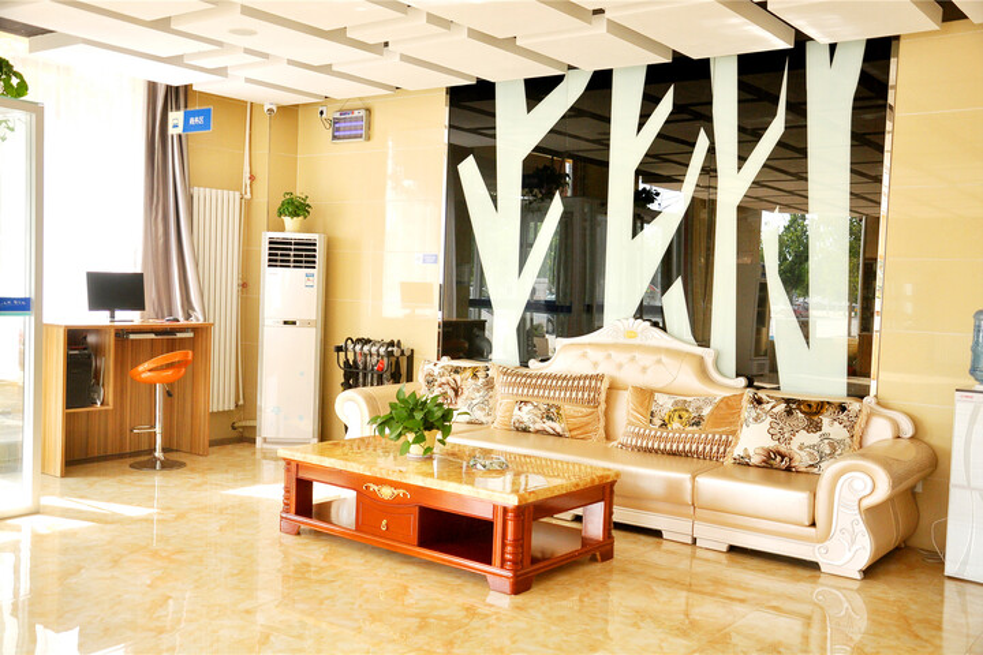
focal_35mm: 36
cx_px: 492
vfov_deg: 36.9
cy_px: 328
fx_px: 983
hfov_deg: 53.1
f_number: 4.8
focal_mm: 24
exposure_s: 1/125
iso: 400
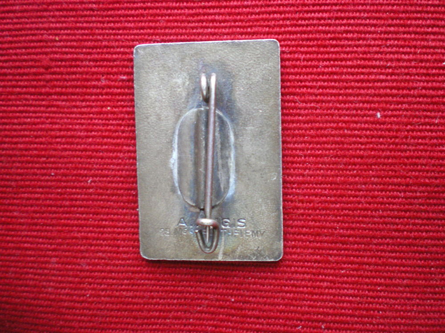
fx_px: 489
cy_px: 166
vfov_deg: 37.7
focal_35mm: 38
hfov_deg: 49.0
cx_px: 222
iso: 400
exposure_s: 1/20
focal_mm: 6.3
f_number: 3.1
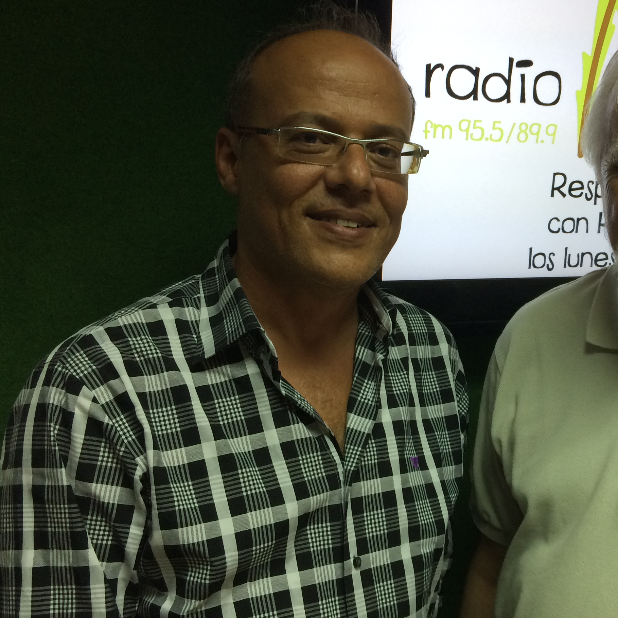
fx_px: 929
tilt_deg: -5.1
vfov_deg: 36.8
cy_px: 339
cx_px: 493
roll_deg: -1.1
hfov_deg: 35.6
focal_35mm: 46
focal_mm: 4.15
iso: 50
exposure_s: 1/33
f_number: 2.2
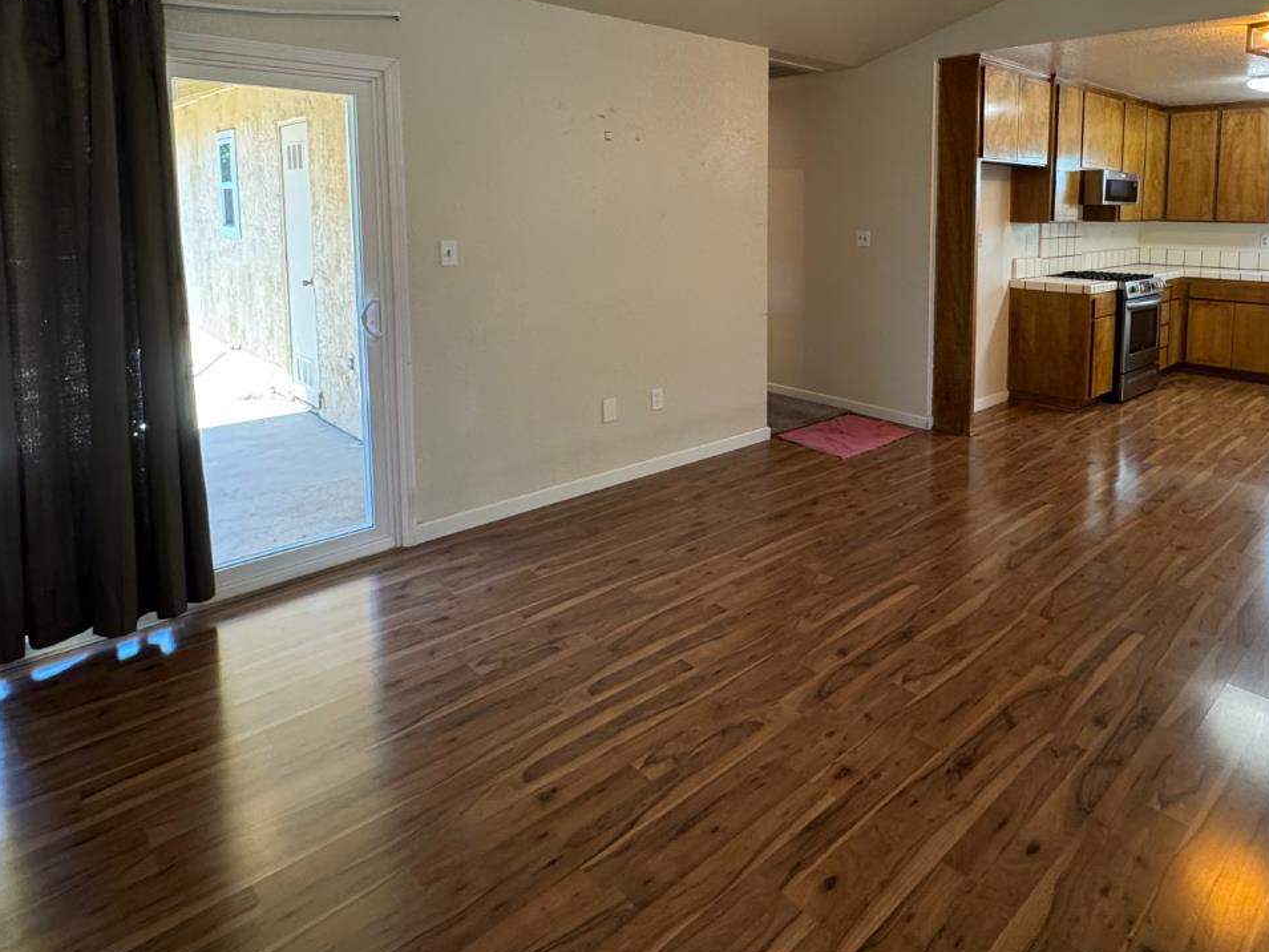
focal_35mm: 22
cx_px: 781
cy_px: 281
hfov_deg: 75.3
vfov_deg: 59.0
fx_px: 806
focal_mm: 2.22
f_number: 2.2
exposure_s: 1/60
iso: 250
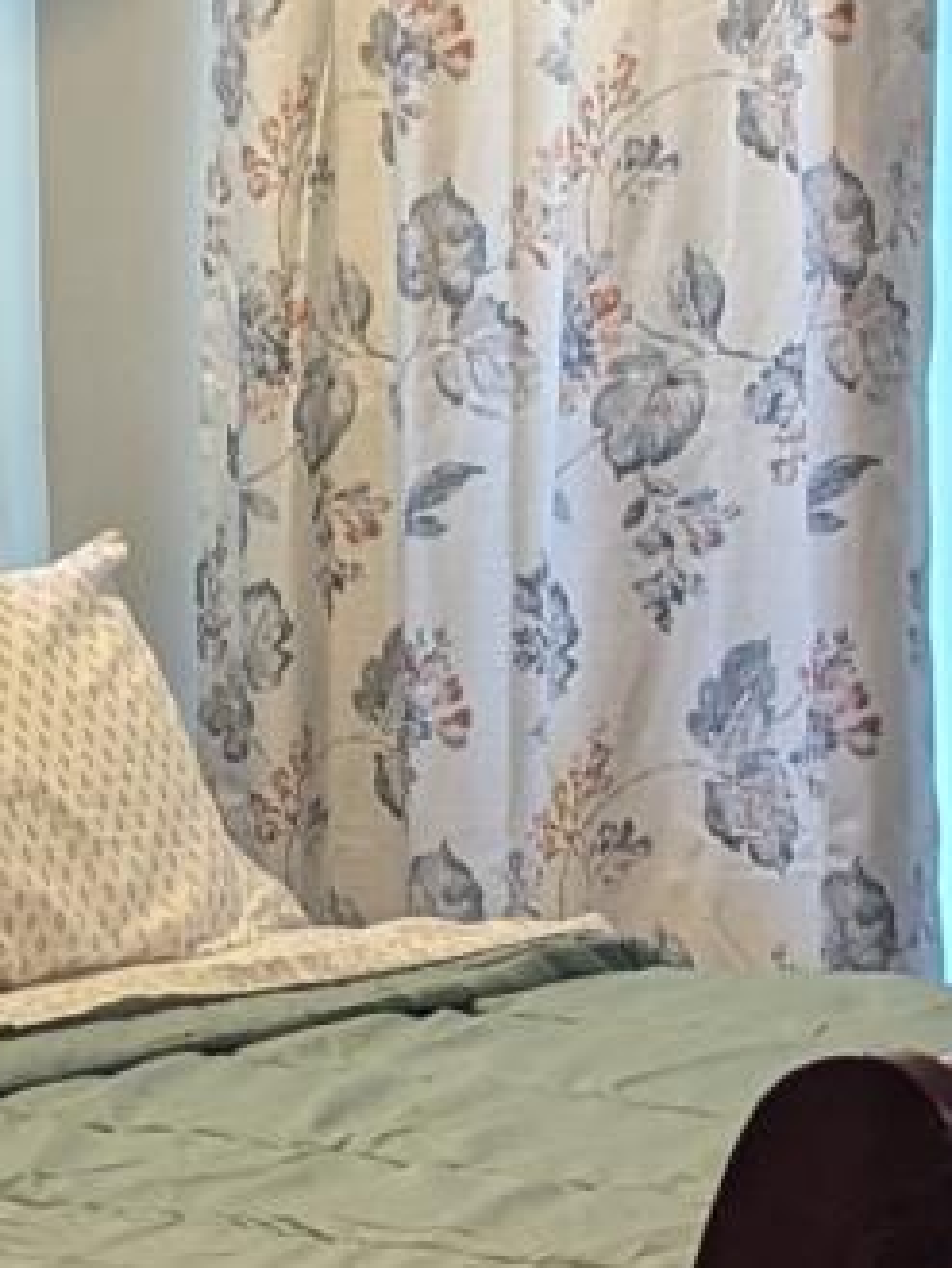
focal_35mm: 146
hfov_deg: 9.9
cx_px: -430
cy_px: 1318
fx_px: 5350
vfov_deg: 13.3
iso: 623
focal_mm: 6.81
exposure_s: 1/120
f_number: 1.85
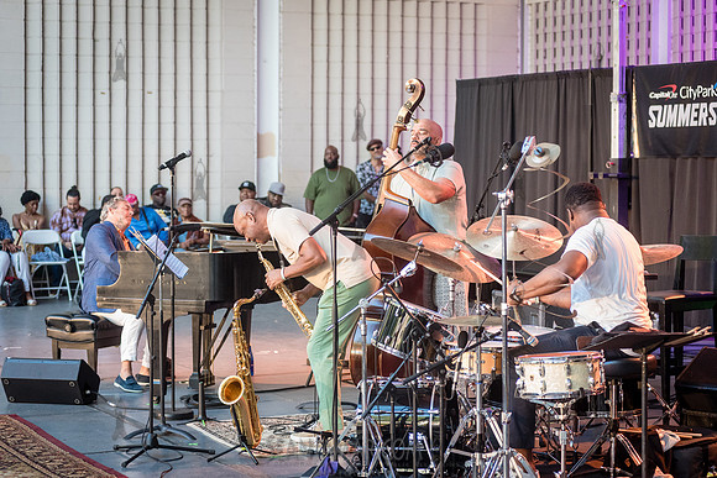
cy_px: 239
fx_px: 1594
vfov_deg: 17.1
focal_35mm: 80
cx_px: 358
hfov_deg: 25.4
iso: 3200
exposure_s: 1/400
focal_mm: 80
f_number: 4
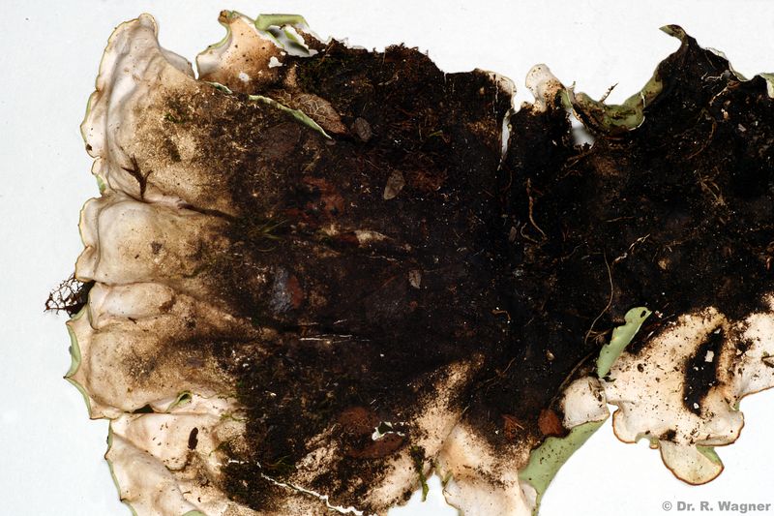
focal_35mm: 90
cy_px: 258
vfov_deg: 15.2
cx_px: 387
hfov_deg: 22.6
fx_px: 1934
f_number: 25
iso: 200
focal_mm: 90
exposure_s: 1/100
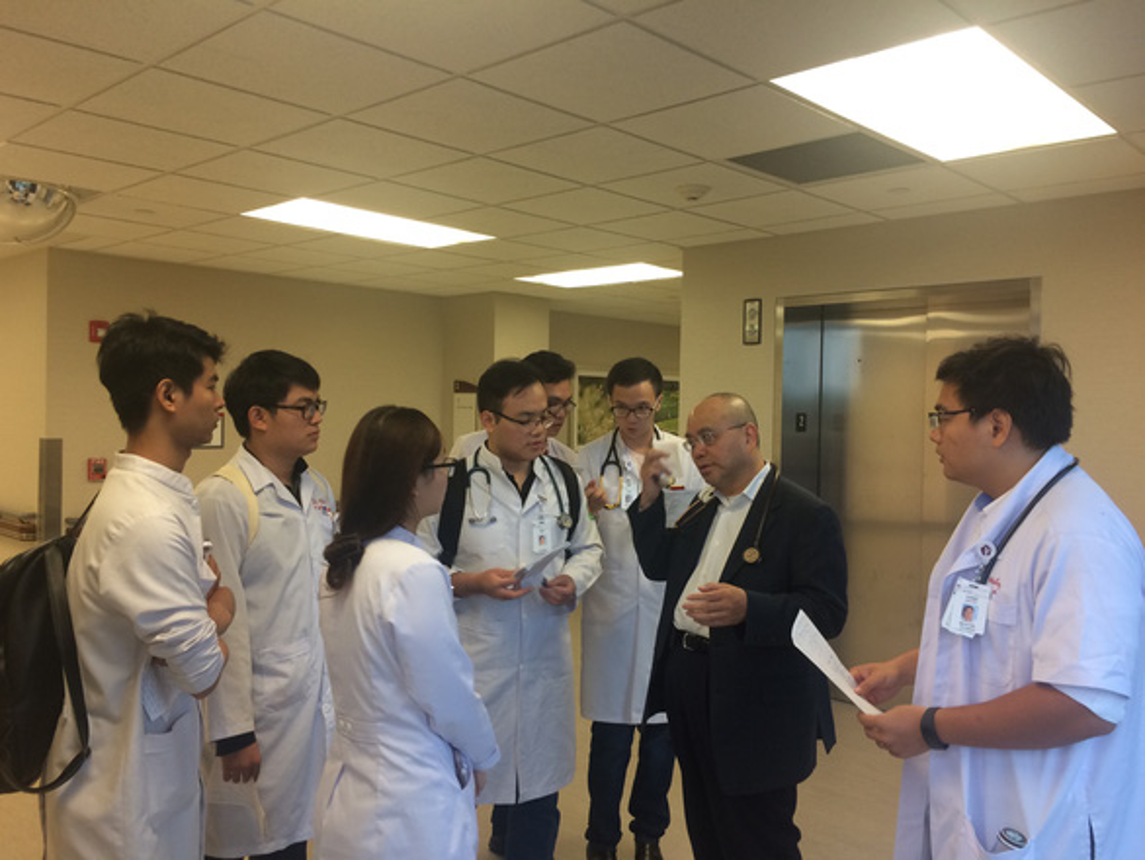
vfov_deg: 48.3
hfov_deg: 61.6
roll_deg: +0.6
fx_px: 960
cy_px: 430
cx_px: 572
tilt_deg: +0.0
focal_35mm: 29
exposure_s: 1/30
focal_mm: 4.15
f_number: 2.2
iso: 64
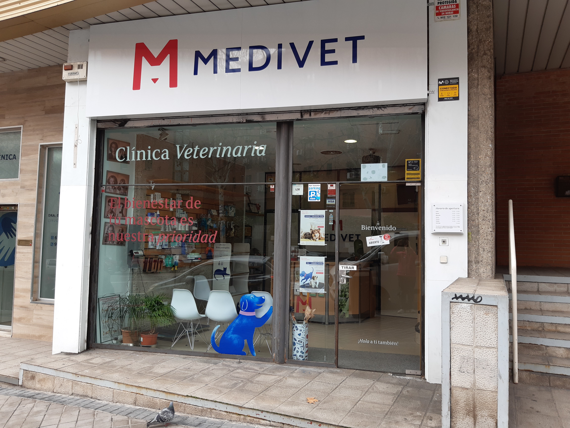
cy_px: 214
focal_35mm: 26
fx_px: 428
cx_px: 285
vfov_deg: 53.1
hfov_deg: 67.3
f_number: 1.7
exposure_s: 1/233
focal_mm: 3.92
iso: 40
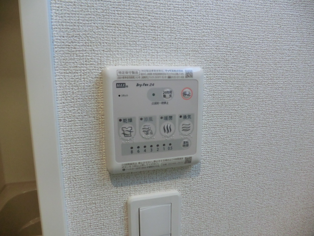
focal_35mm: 24
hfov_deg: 71.6
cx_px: 157
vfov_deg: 56.8
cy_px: 118
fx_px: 218
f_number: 3.2
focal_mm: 4.3
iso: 250
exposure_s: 1/60
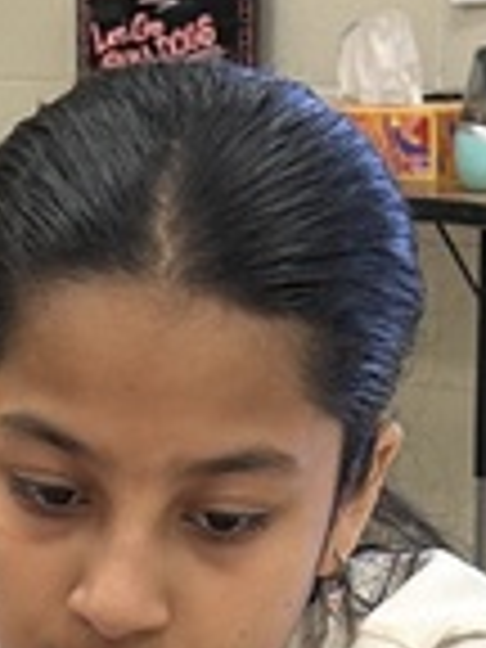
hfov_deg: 8.0
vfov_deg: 9.6
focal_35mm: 185
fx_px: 3463
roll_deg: +1.9
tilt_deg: -22.6
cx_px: -32
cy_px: 1476
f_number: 1.5
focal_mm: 5.7
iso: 80
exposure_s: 1/60
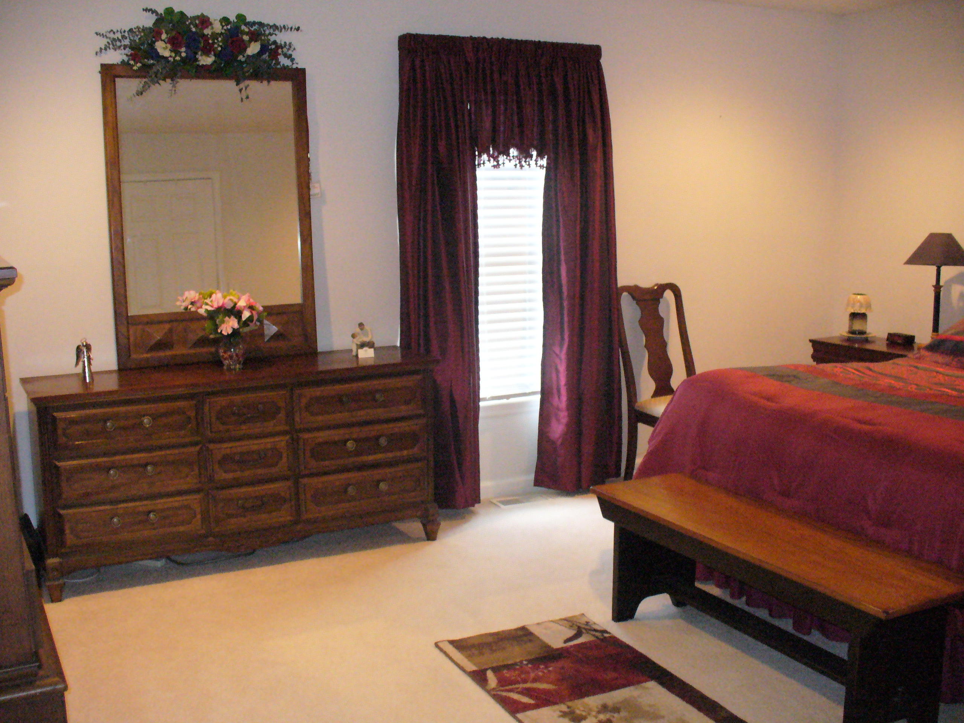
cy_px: 362
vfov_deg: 38.7
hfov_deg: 50.1
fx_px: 1030
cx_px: 482
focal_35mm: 37
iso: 400
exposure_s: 1/25
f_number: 2.8
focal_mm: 6.1
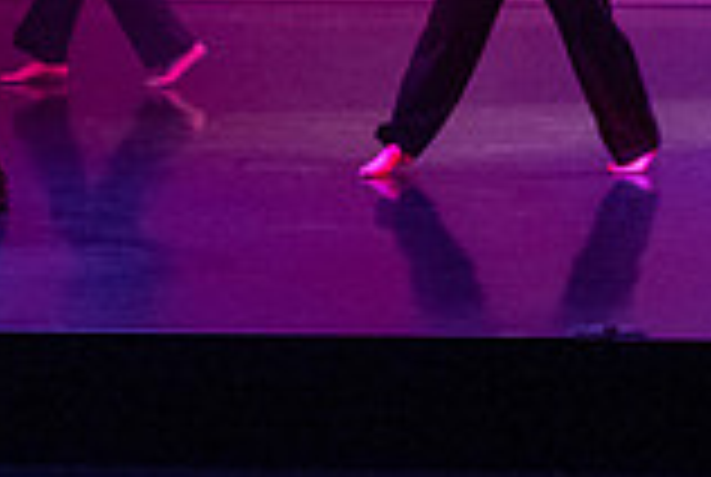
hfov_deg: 8.8
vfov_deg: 5.9
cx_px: 598
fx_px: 4591
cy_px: -148
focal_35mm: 232
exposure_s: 1/250
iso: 4000
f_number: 2.8
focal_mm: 53
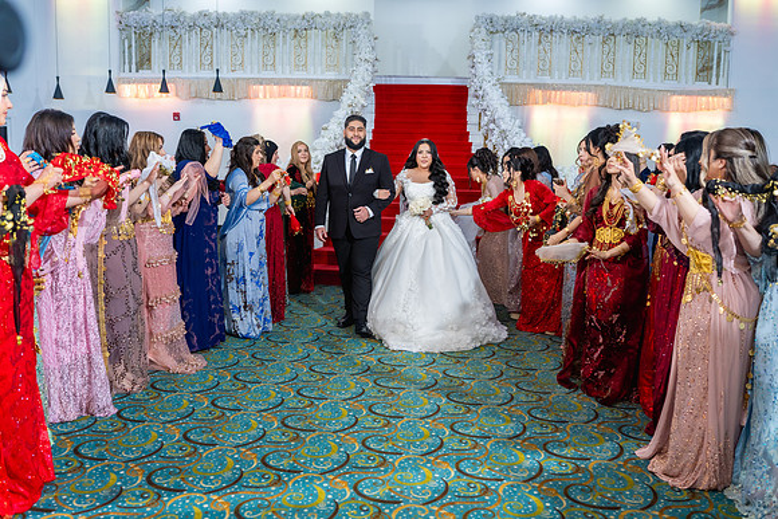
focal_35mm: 28
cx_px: 389
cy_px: 260
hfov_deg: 65.5
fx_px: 605
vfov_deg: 46.4
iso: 800
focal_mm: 28
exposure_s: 1/160
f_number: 2.8
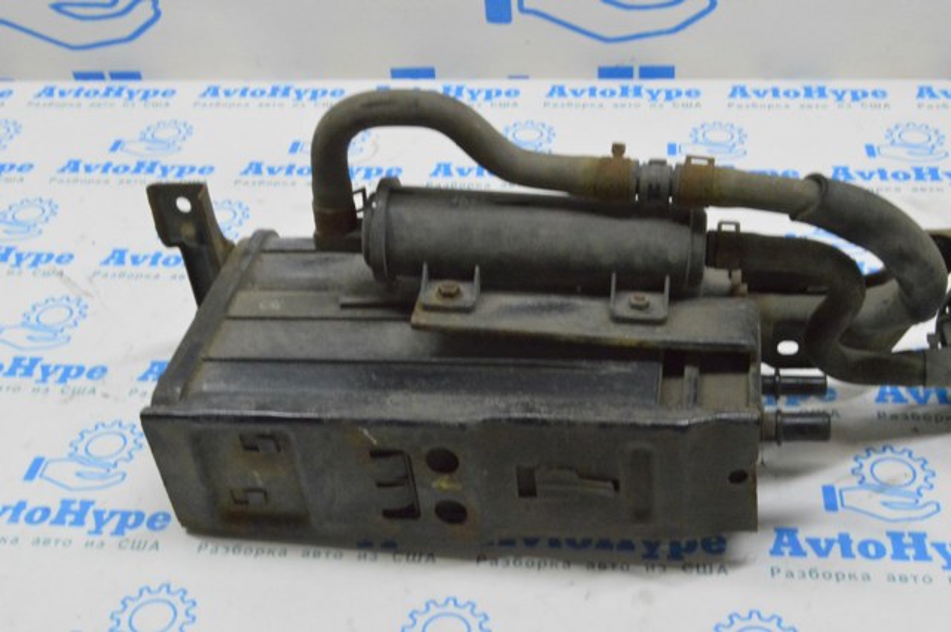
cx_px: 476
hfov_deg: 41.2
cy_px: 316
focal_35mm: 48
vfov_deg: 28.0
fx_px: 1266
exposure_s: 1/20
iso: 6400
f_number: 20
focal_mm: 32
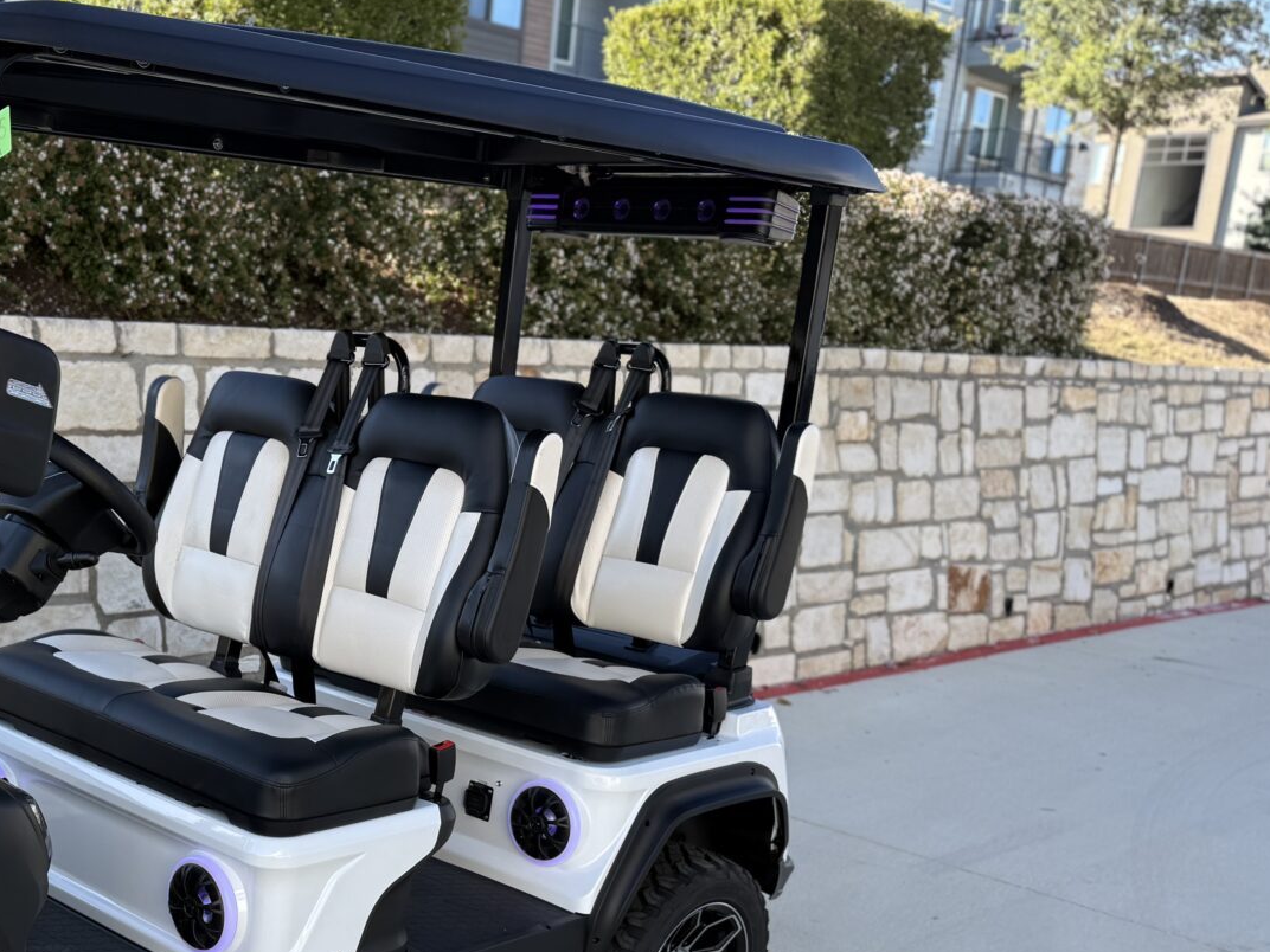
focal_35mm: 43
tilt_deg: -16.6
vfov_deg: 32.1
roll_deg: -4.4
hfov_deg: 42.2
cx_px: 280
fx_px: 1578
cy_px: 836
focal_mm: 6.76
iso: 80
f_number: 1.78
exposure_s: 1/858
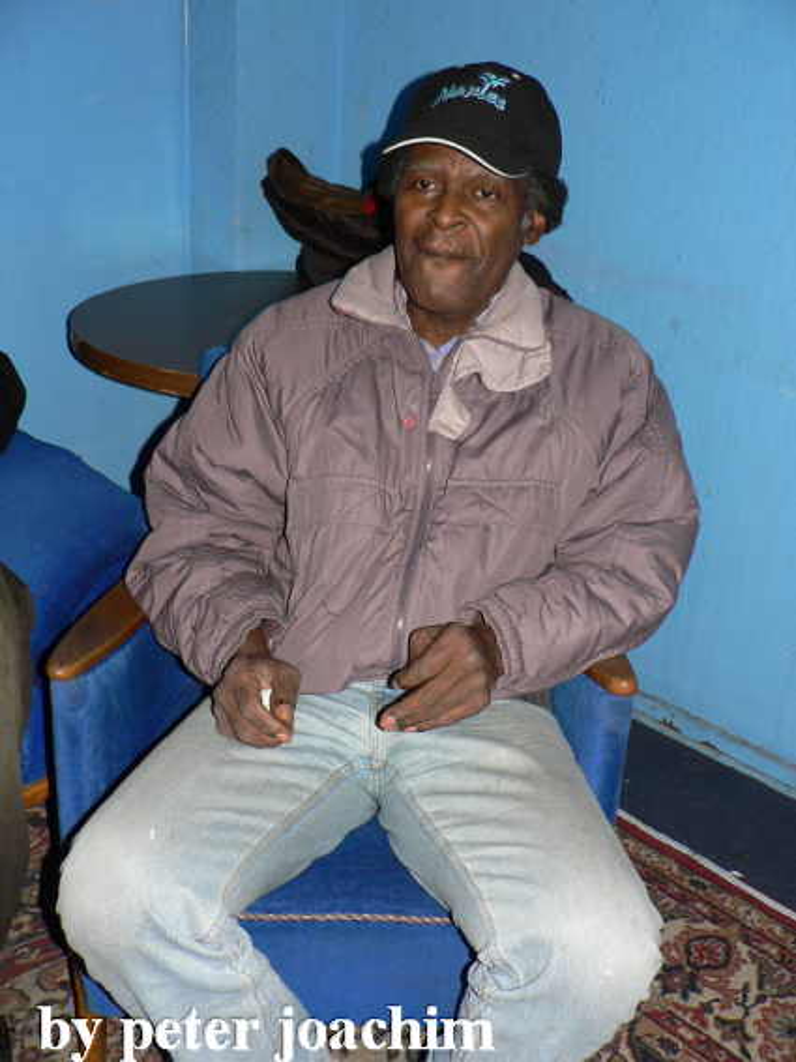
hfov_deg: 40.7
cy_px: 531
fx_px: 1074
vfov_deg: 52.6
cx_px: 398
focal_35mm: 35
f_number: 2.8
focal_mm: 6
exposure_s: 1/60
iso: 100
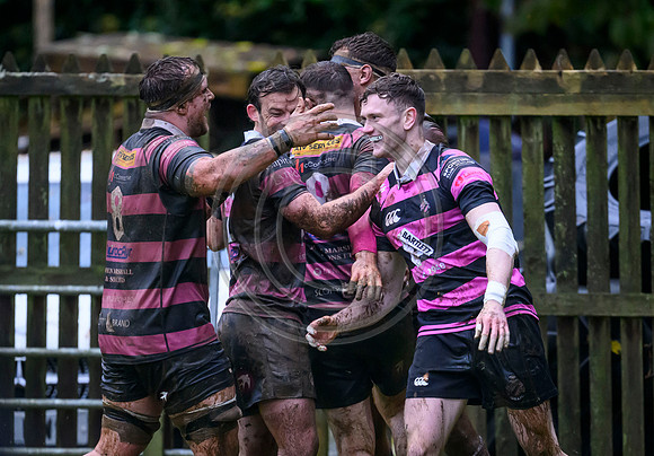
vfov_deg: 2.0
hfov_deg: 2.9
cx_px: 457
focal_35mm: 706
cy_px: 326
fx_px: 13009
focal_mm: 400
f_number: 3.2
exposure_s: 1/1000
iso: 6400
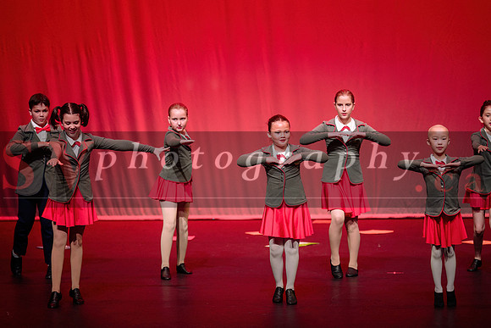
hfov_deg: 12.6
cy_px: 166
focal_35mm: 163
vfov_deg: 8.4
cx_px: 232
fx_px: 2230
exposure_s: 1/640
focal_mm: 155
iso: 1250
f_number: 2.8
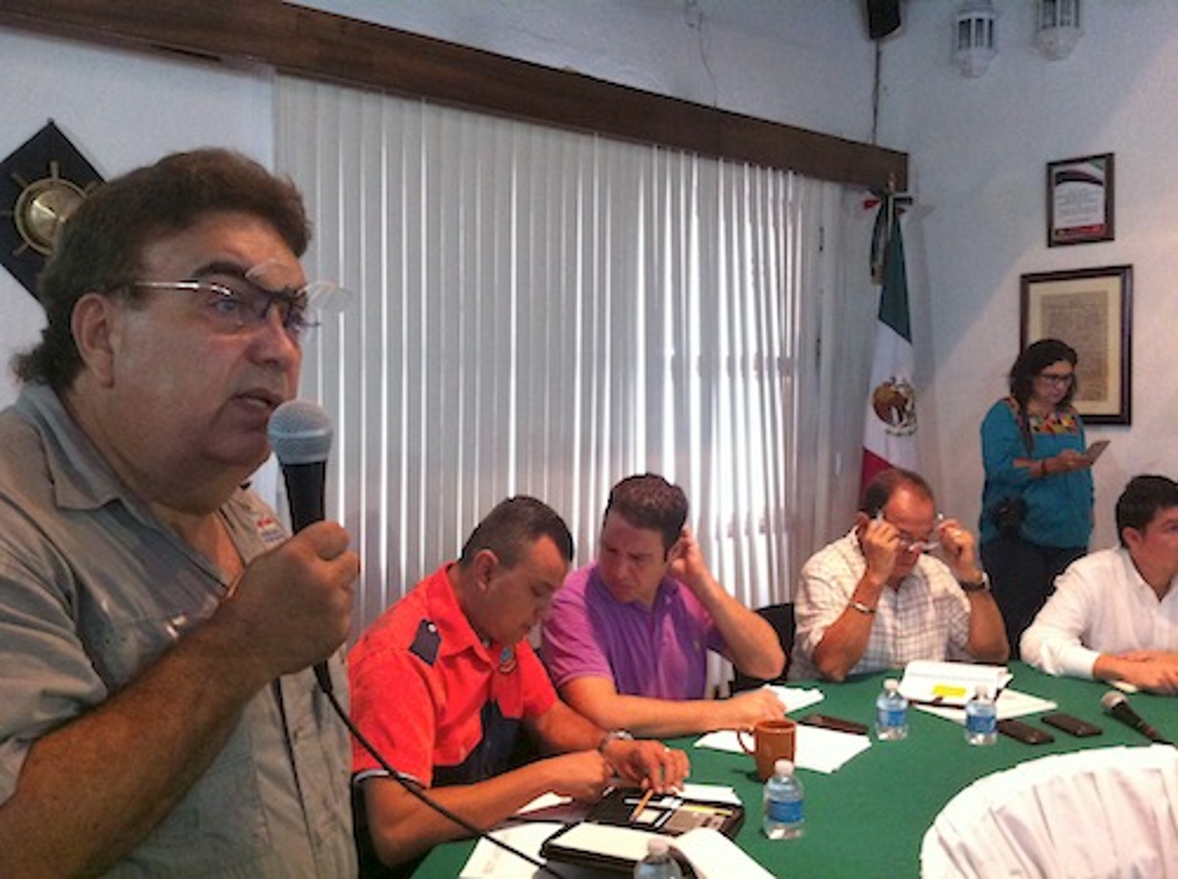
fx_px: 1189
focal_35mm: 35
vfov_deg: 40.6
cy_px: 440
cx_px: 589
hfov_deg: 52.7
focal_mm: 3.85
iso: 500
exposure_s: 1/15
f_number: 2.8
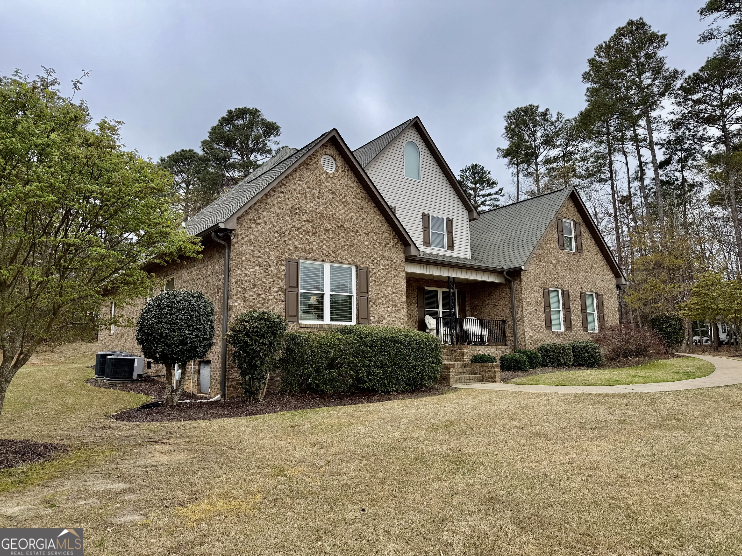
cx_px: 371
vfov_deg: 56.8
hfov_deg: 71.6
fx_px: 514
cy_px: 278
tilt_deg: +8.5
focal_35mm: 24
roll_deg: +1.3
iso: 80
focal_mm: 6.76
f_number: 1.78
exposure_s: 1/2110
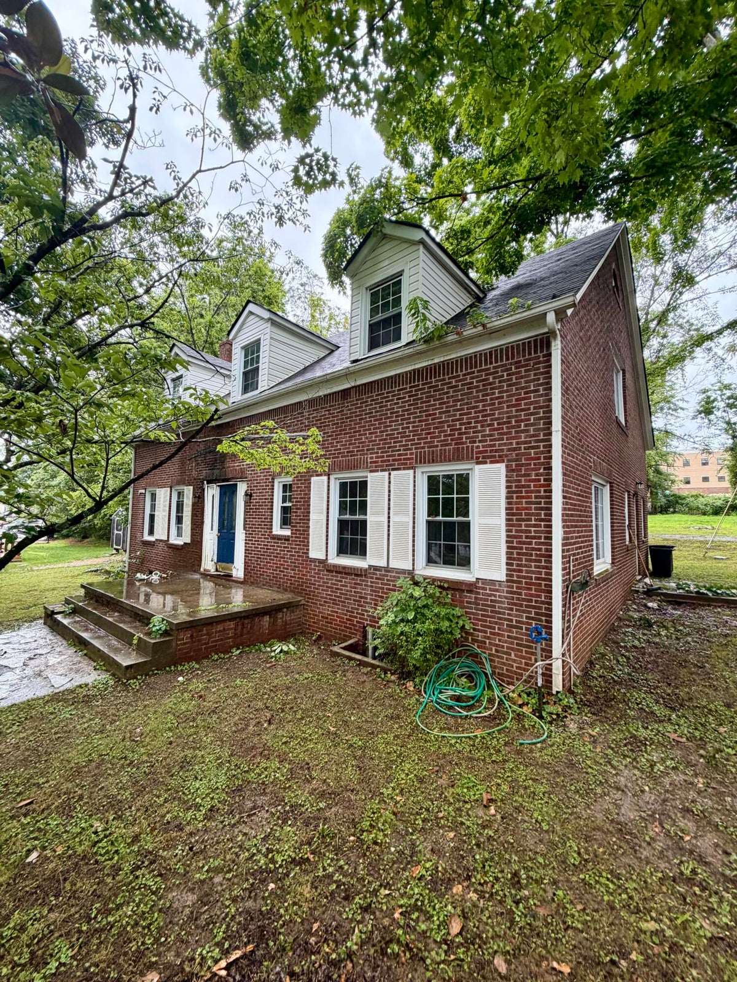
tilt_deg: +5.0
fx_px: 397
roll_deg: -1.6
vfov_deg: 102.1
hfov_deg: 85.7
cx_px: 368
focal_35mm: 14
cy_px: 491
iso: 160
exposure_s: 1/121
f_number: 2.2
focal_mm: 2.22
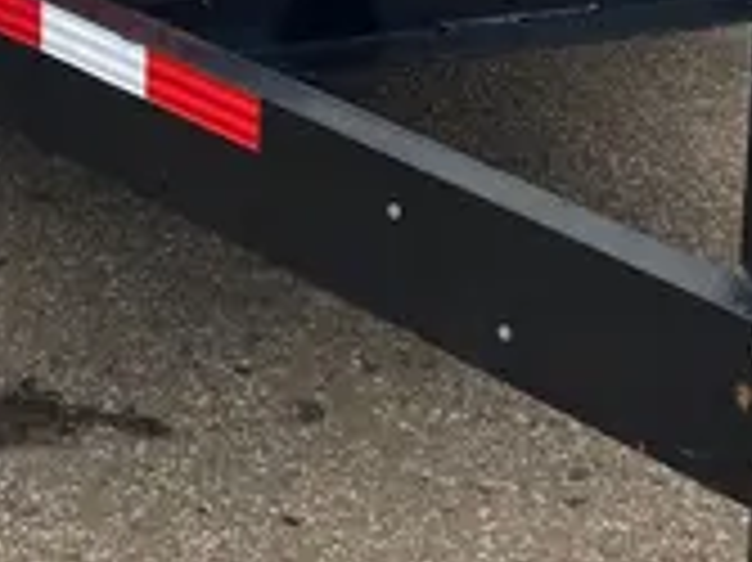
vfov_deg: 11.6
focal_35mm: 123
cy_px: -232
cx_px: 275
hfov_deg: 16.0
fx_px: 2670
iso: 20
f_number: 1.8
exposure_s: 1/1056
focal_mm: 3.99
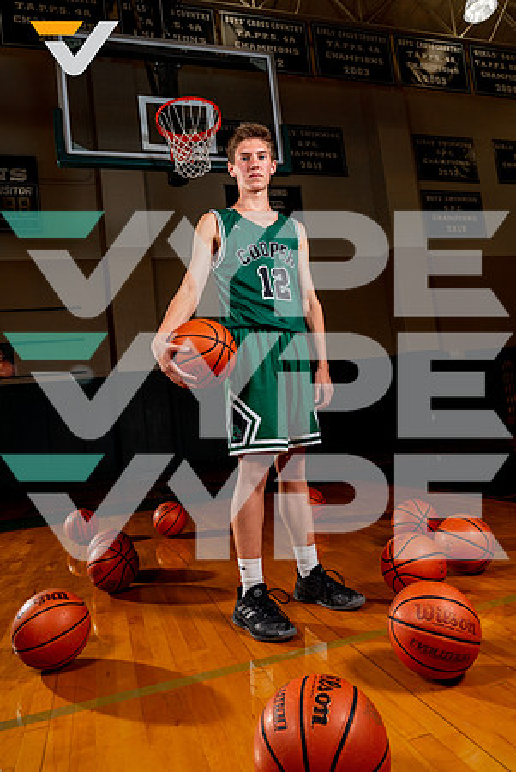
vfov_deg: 73.7
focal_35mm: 24
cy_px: 386
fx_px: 515
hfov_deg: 53.2
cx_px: 258
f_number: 8
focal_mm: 24
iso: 125
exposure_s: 1/125
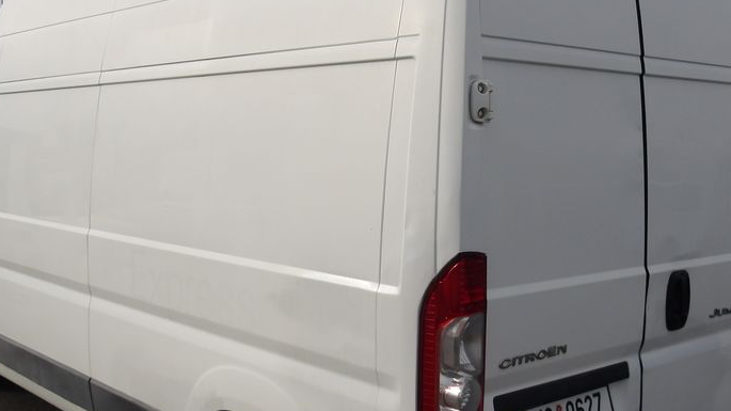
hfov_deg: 46.4
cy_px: 197
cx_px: 398
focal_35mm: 44
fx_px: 853
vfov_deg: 27.1
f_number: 10.4
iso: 100
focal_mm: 4.9
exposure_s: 1/97
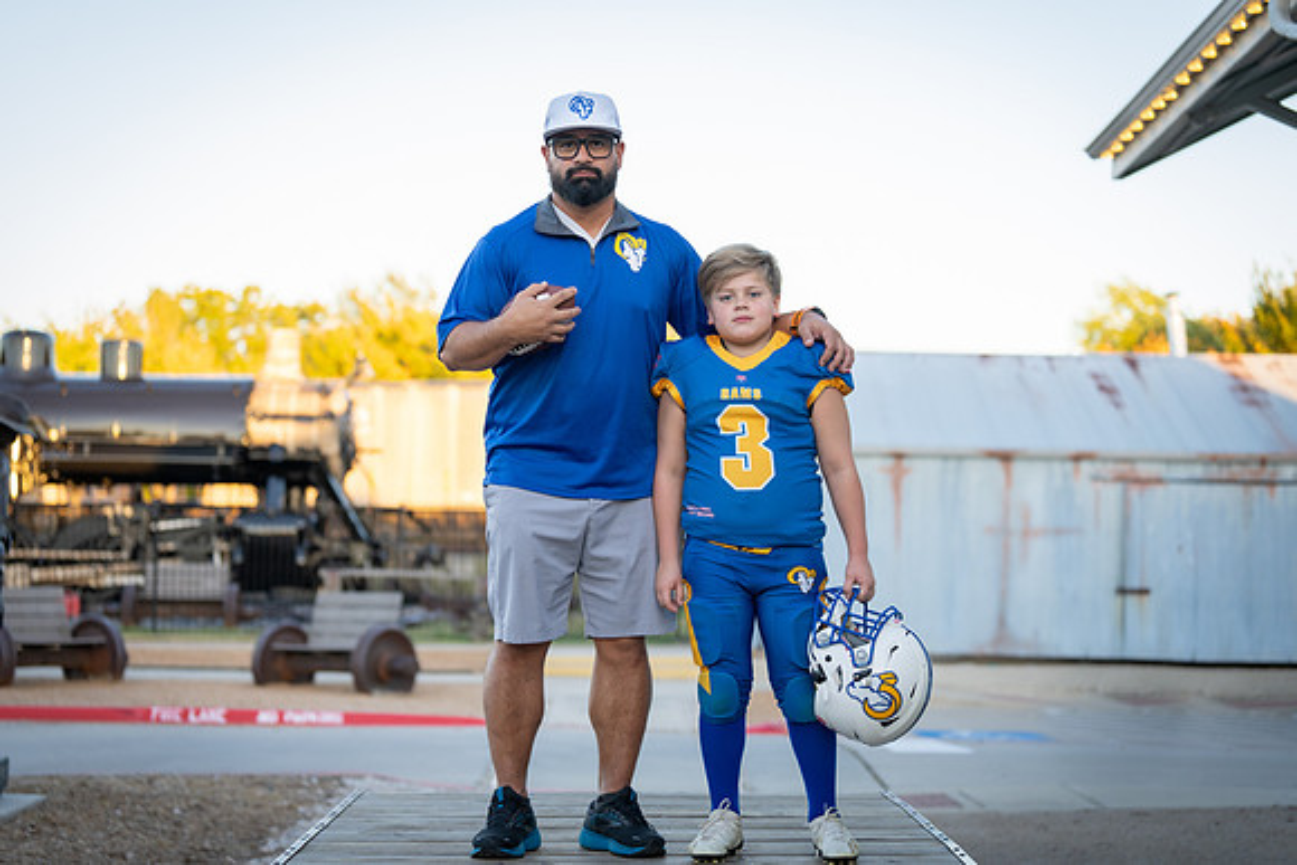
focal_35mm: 72
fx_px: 2588
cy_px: 432
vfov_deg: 19.0
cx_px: 648
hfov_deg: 28.1
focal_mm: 70
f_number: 2.8
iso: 250
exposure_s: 1/320
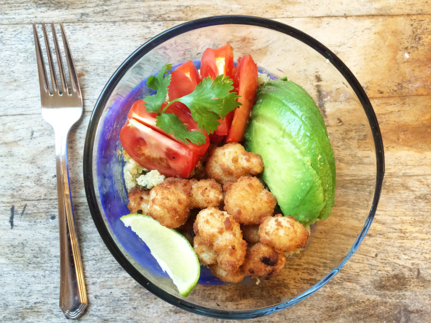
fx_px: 361
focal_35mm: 29
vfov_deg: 48.2
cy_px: 162
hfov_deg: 61.7
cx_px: 216
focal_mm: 4.15
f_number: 2.2
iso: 250
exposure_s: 1/30
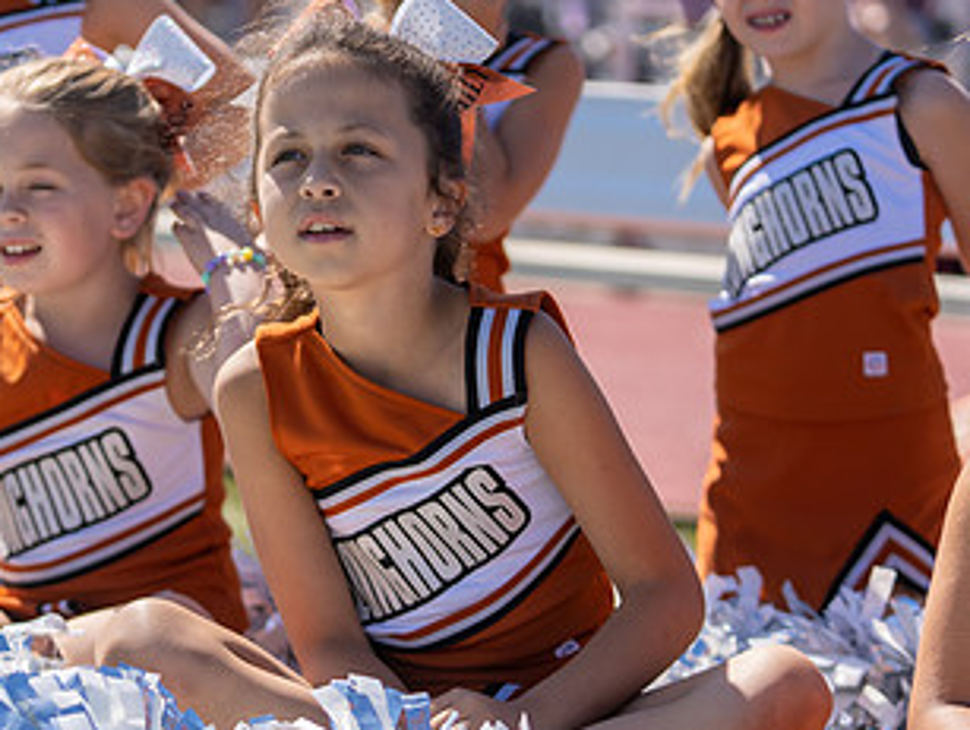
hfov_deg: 15.4
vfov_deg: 11.7
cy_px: 277
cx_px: 243
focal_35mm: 127
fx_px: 3563
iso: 100
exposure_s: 1/1250
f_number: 2.8
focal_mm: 70
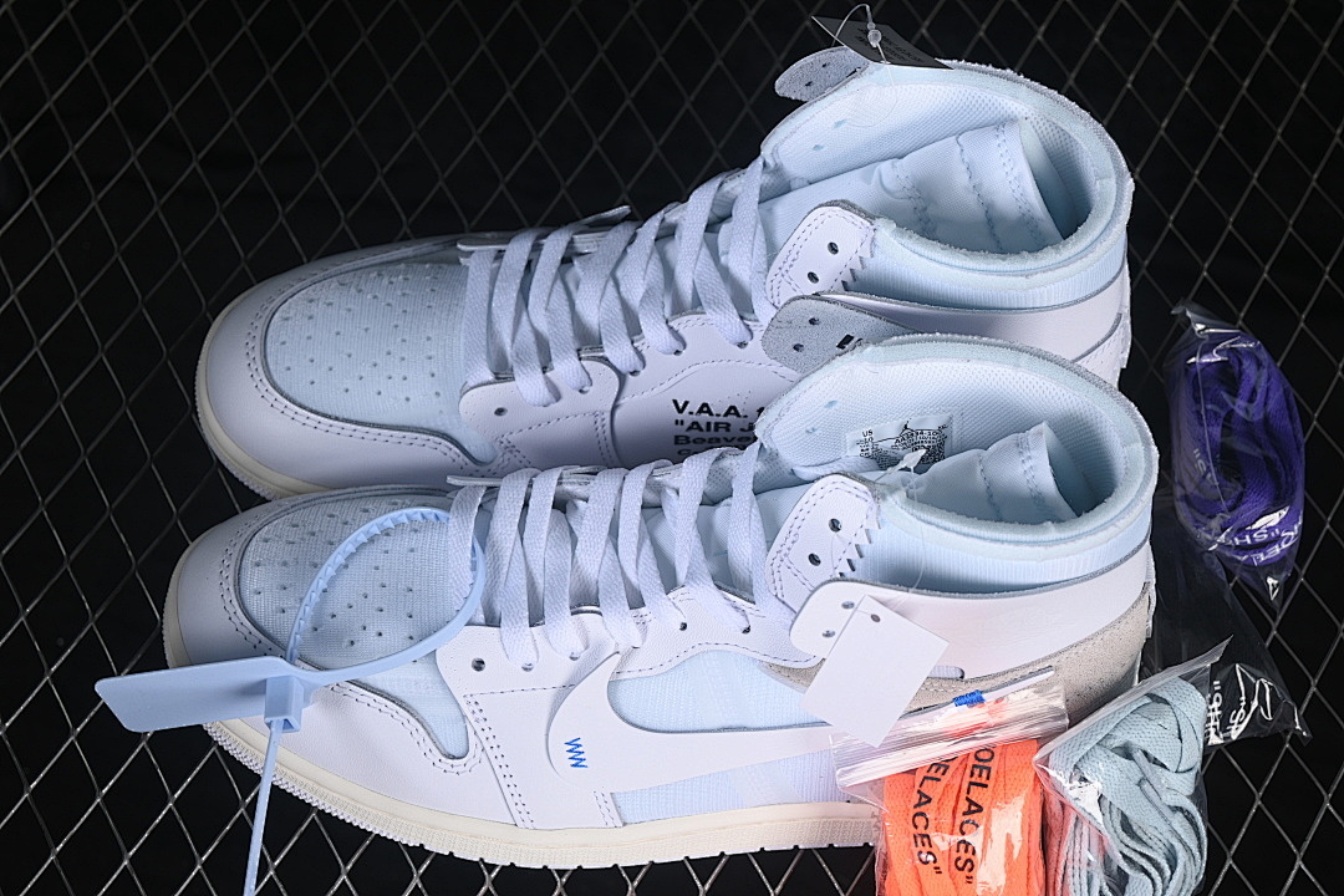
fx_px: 2800
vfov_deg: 18.2
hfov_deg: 27.0
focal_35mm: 75
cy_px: 448
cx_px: 672
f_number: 7.1
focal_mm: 50
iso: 160
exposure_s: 1/80
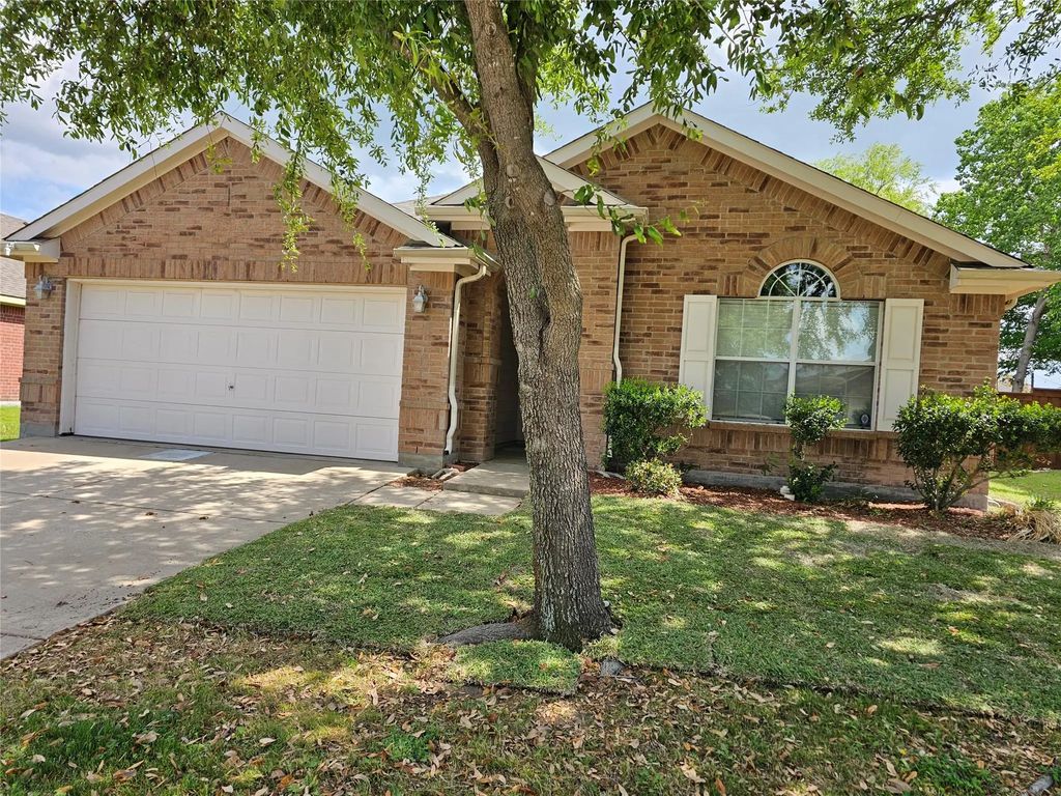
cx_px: 530
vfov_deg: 58.9
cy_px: 398
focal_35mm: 23
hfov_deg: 73.9
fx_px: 705
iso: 10
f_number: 1.7
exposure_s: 1/270
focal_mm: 6.3
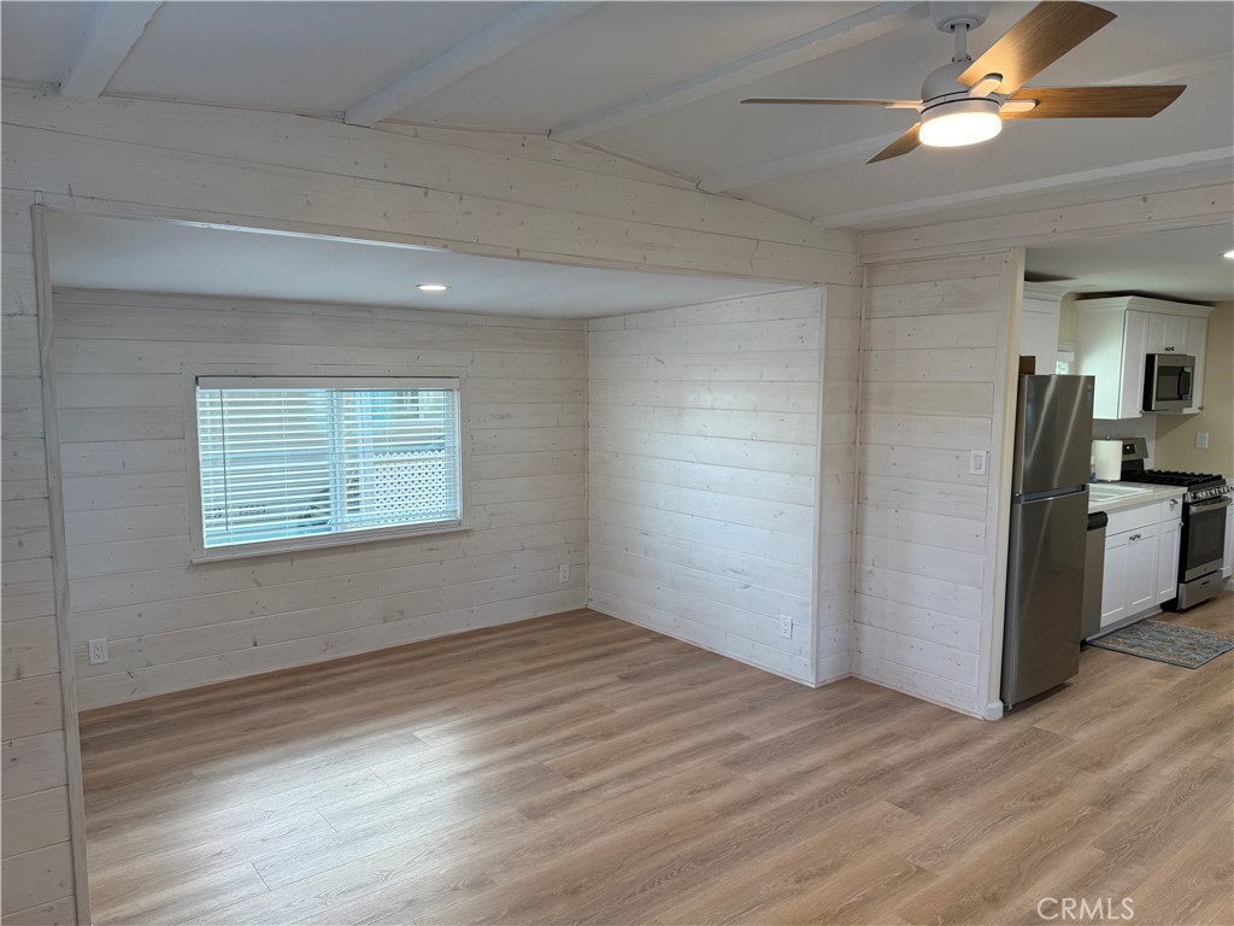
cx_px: 617
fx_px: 856
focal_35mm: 24
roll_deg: -0.2
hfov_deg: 71.6
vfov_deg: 56.8
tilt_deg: -5.6
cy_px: 463
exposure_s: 1/130
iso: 80
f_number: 1.78
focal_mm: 6.76
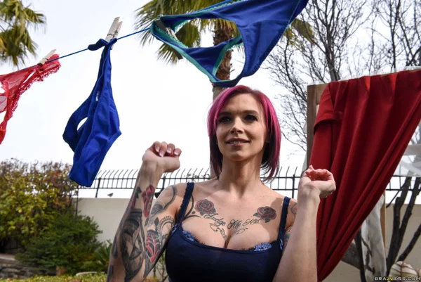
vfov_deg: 37.9
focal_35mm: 35
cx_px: 210
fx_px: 410
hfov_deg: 54.4
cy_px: 141
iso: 400
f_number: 10
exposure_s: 1/200
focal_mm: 35
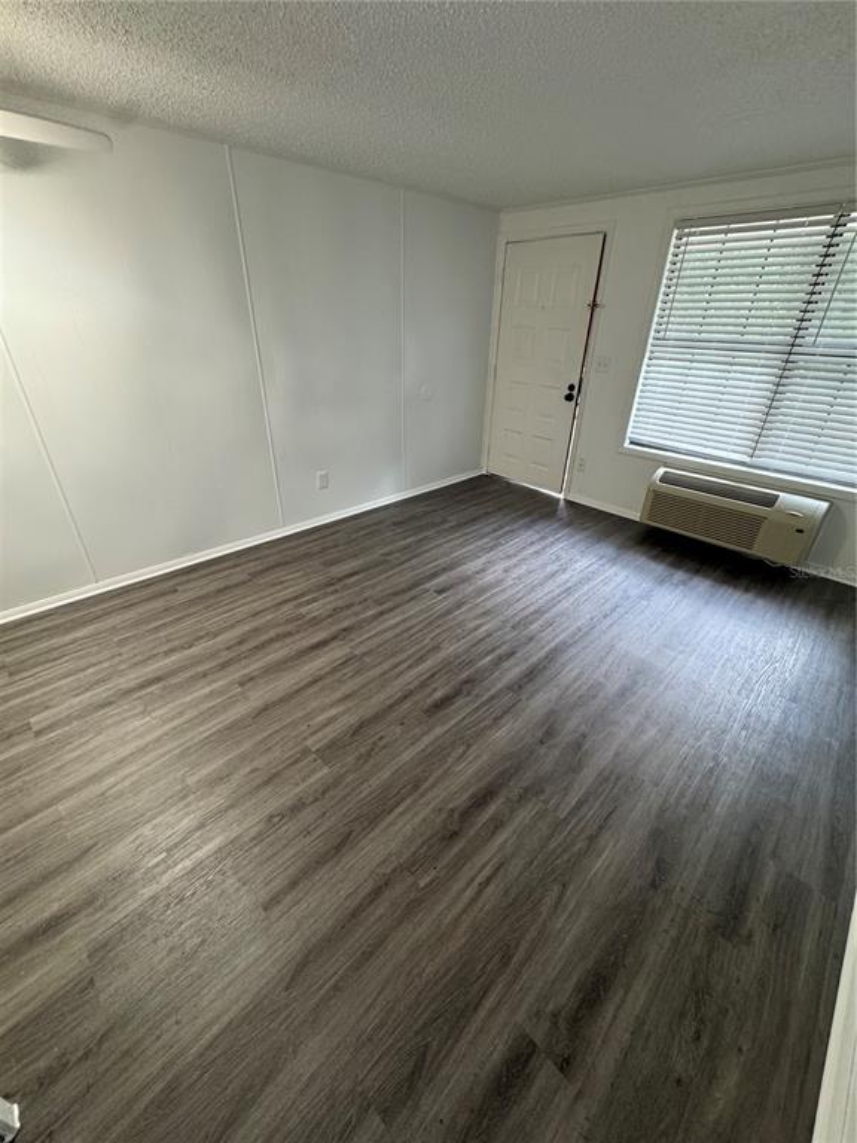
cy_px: 572
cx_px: 428
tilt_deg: -29.1
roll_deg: -1.1
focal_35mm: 14
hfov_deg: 85.7
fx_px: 462
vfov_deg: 102.1
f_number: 2.2
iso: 320
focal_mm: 2.22
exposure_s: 1/60
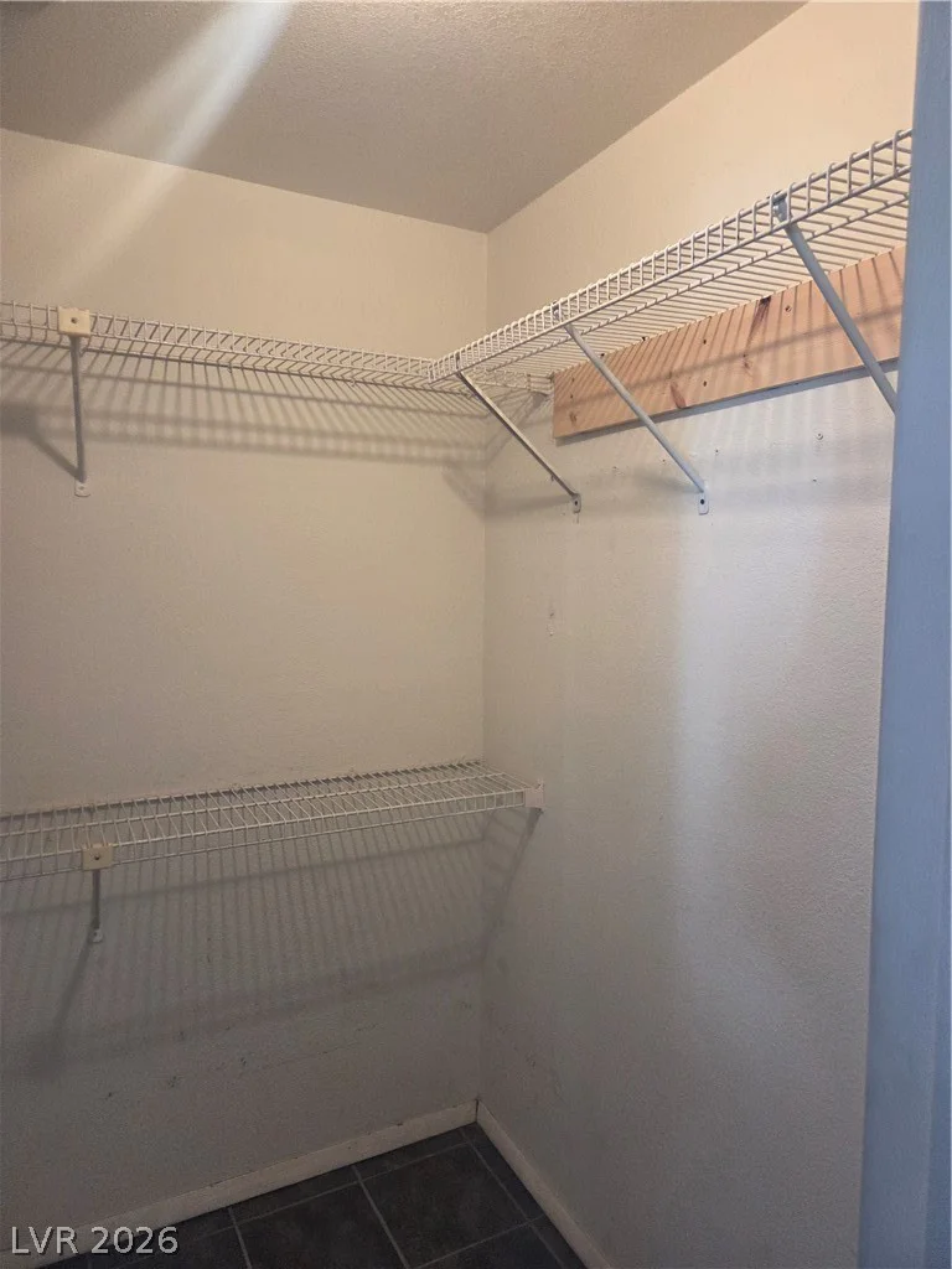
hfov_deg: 58.9
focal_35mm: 23
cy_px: 634
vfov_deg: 73.9
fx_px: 843
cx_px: 476
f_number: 1.8
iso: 320
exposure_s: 1/120
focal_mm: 5.4
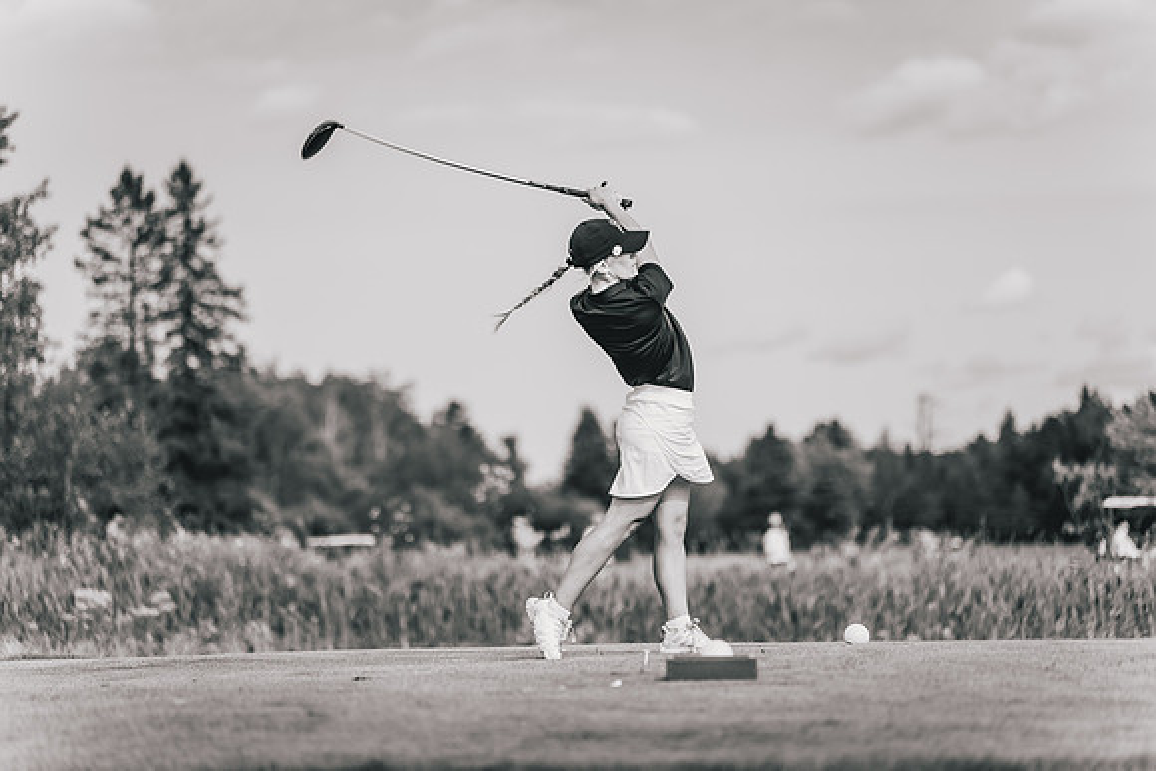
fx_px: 4818
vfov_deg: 9.2
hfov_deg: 13.7
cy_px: 386
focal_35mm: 150
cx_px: 578
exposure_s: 1/1250
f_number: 2.8
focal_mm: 150
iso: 100
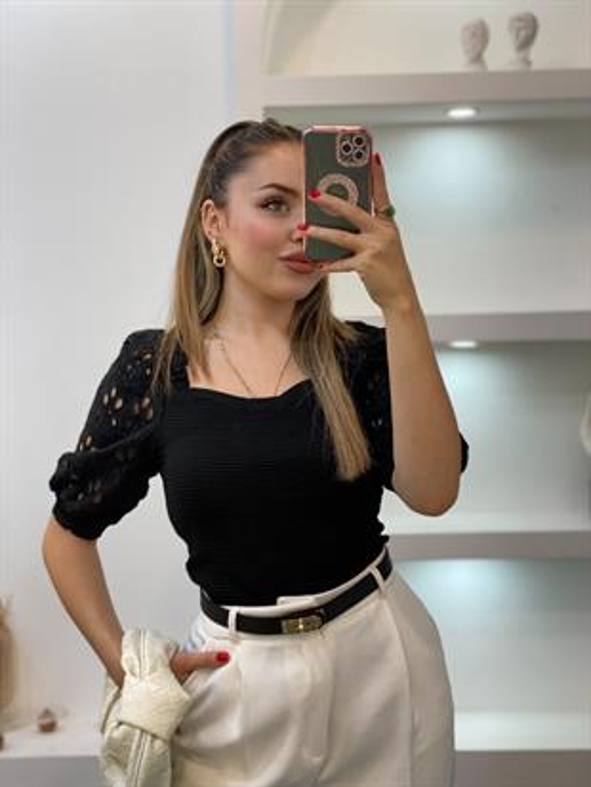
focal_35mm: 52
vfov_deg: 36.8
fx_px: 1183
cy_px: 394
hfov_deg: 28.0
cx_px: 296
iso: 80
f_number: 2
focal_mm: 6
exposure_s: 1/100
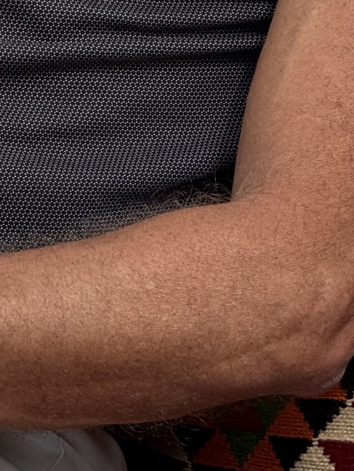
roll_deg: +5.7
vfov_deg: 4.1
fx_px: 6490
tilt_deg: -5.4
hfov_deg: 3.1
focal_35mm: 476
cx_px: 6
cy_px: -242
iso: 64
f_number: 2.8
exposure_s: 1/1368
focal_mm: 15.66
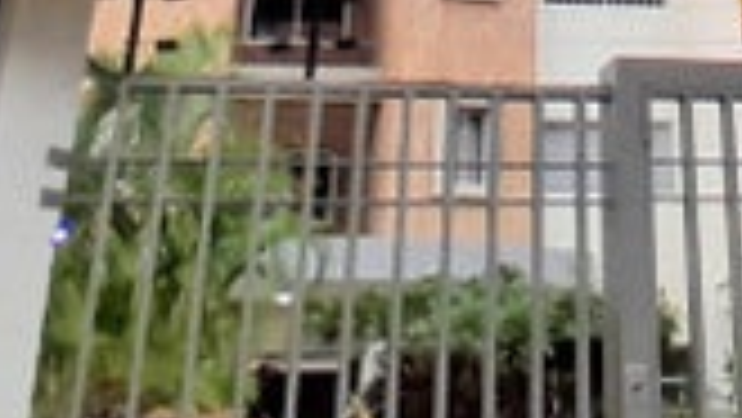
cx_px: 697
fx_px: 1417
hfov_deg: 28.0
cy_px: -544
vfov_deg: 13.2
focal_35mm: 72
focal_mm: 1.46
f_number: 2.2
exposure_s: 1/213
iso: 40
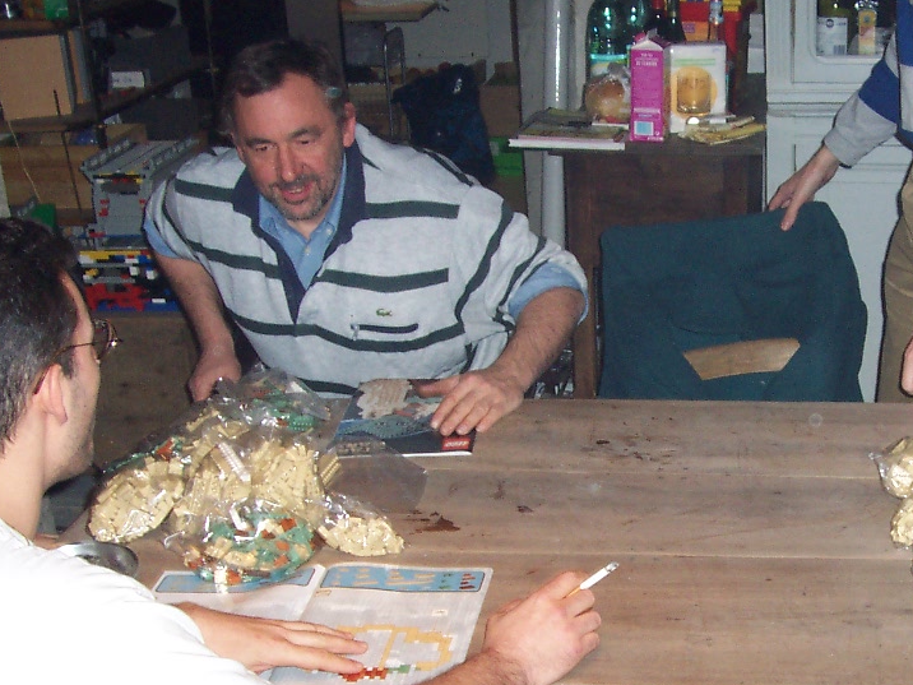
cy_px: 500
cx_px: 692
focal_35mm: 62
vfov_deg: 23.4
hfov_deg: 30.6
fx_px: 1635
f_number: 2.8
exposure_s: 1/60
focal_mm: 5.6
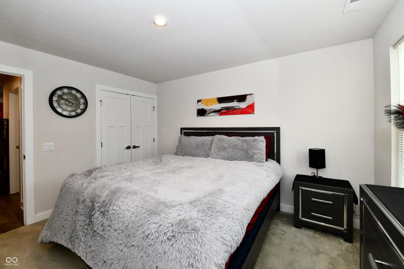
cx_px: 202
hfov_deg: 104.3
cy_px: 134
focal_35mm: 14
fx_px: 157
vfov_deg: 81.2
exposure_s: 1/60
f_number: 6.3
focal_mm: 14
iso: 640
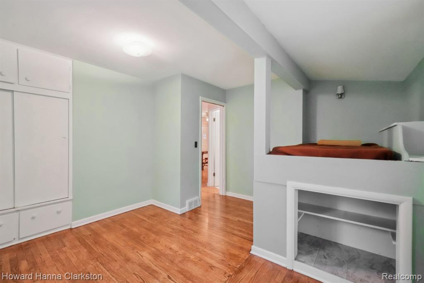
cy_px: 142
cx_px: 212
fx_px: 177
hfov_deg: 100.4
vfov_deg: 77.3
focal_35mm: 15
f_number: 8
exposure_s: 1/30
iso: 6400
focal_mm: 10
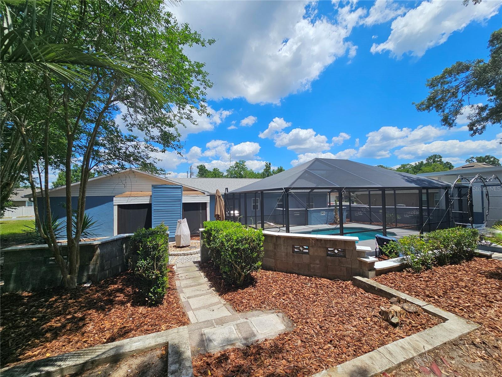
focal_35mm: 13
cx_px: 251
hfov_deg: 106.2
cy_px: 188
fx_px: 189
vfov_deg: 89.9
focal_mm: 2.2
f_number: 2.2
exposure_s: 1/2843
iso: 50
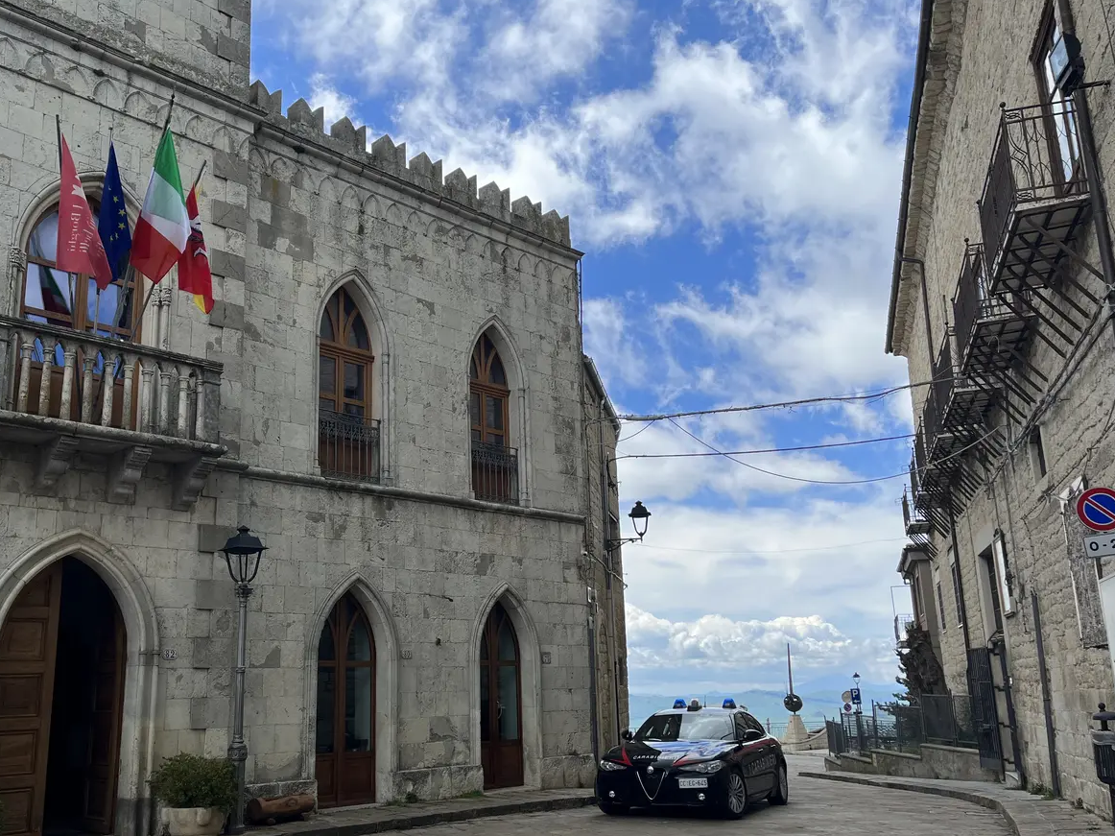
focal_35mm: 31
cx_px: 470
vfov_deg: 45.4
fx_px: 998
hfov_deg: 58.1
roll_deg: +0.7
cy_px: 455
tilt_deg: +13.1
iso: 50
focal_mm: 5.1
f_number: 1.6
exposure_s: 1/3049
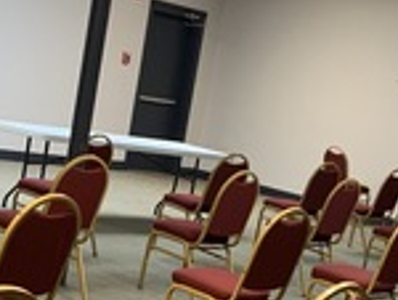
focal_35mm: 104
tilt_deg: -8.7
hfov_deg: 18.9
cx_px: 215
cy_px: 250
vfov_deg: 14.2
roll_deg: -11.2
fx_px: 1198
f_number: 1.8
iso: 200
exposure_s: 1/60
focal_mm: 4.25
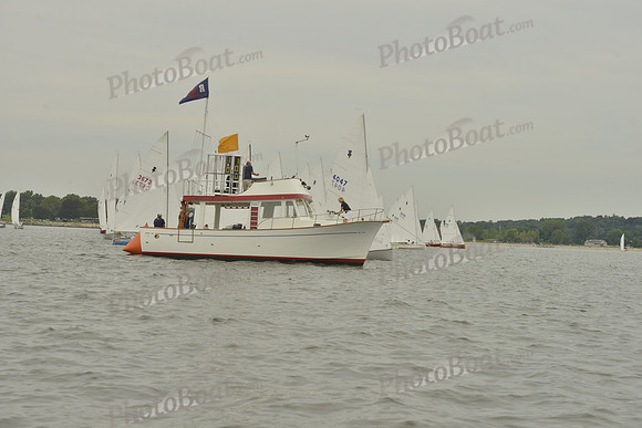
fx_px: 1249
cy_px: 214
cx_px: 321
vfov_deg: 19.5
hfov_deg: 28.8
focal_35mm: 70
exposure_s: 1/1000
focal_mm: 70
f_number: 11
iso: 400
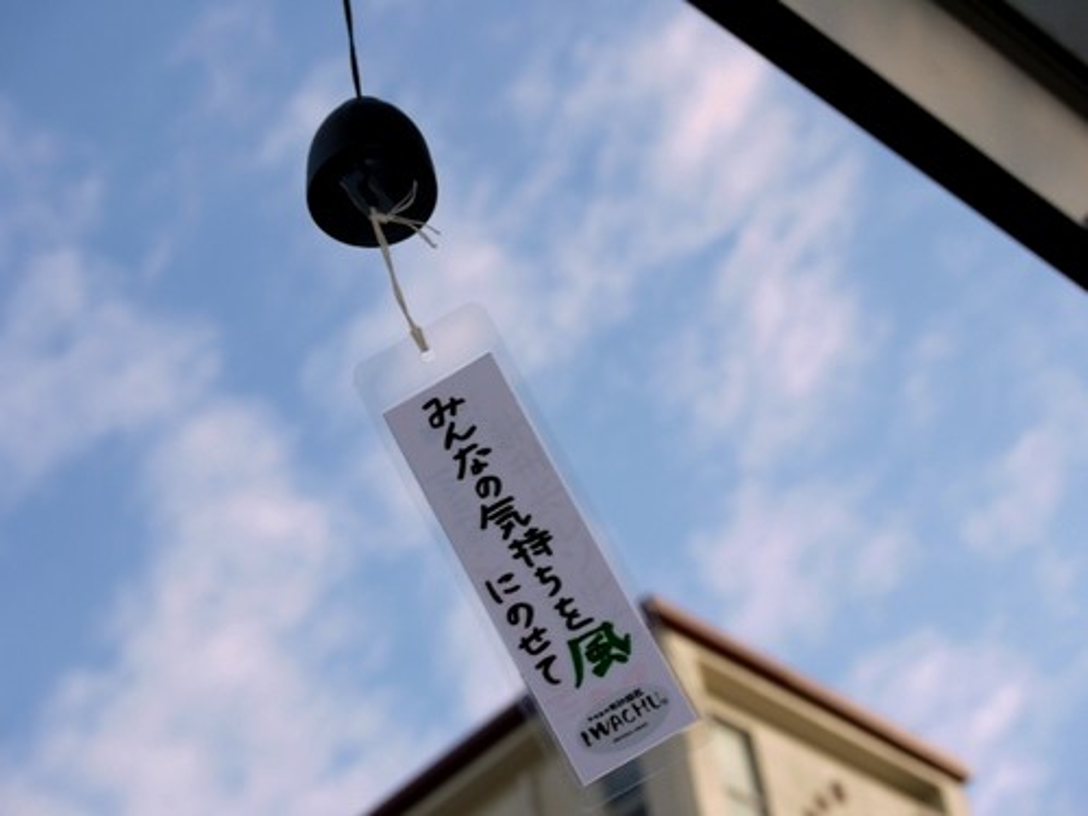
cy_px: 408
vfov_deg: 16.4
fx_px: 2829
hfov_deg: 21.8
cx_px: 544
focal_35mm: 90
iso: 100
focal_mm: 45
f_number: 11
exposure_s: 1/160
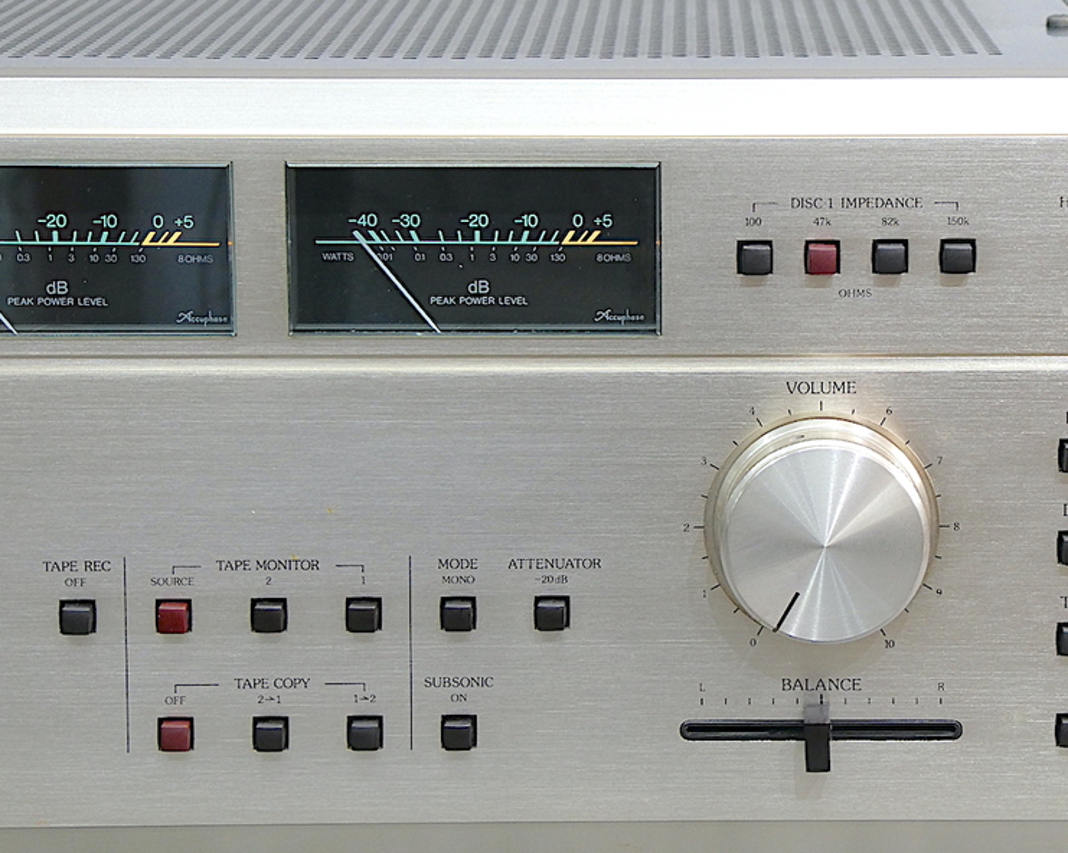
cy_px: 434
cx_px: 675
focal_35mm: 124
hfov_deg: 15.5
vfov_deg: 12.4
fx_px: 3917
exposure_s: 1/8
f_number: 5
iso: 200
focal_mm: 17.5
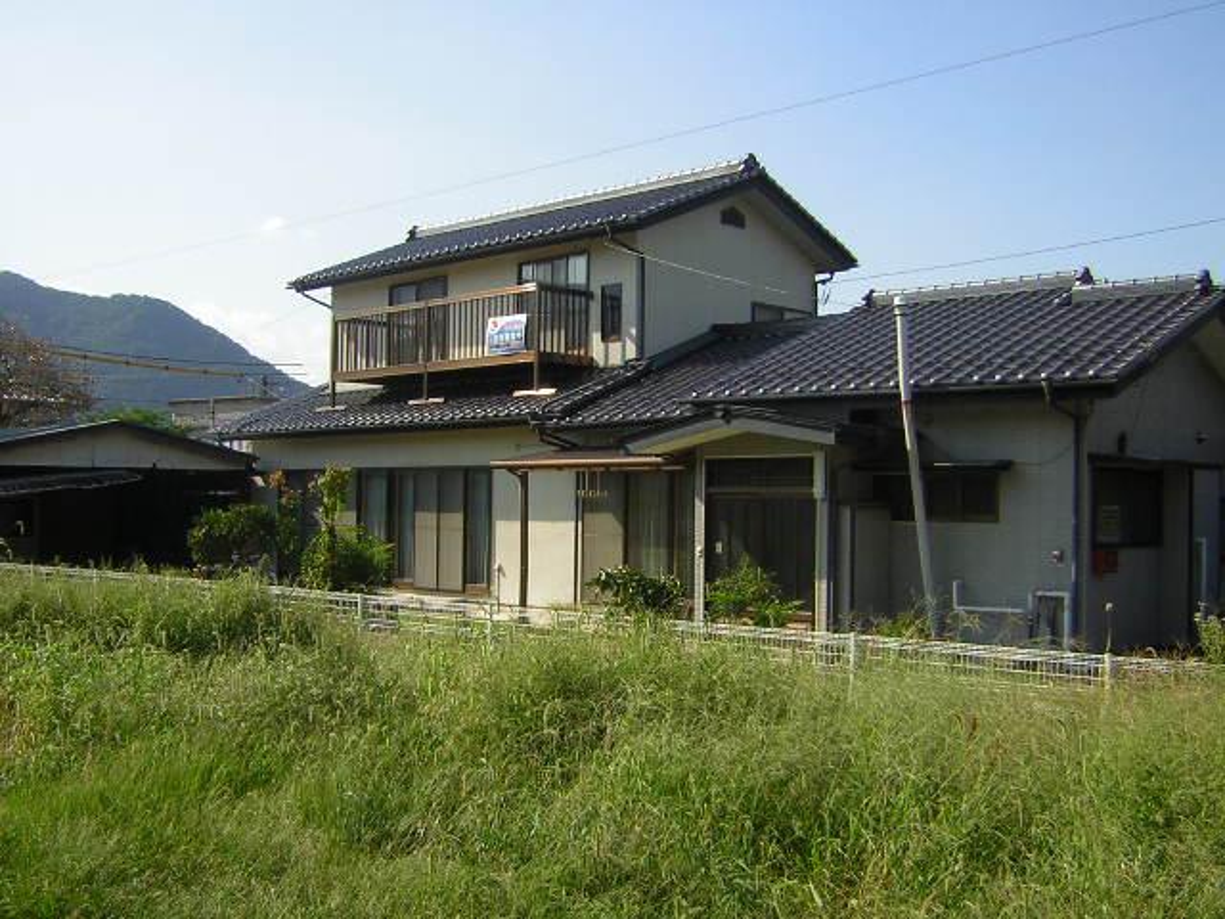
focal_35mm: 36
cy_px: 460
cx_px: 612
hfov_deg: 51.4
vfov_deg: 39.7
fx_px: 1274
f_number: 5.2
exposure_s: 1/310
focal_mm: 4.7
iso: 50
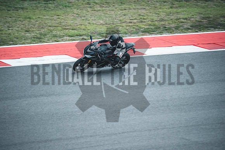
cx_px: 112
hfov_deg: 6.9
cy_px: 75
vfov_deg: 4.6
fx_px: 1875
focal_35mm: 300
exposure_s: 1/1250
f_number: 2
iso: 1600
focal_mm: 200
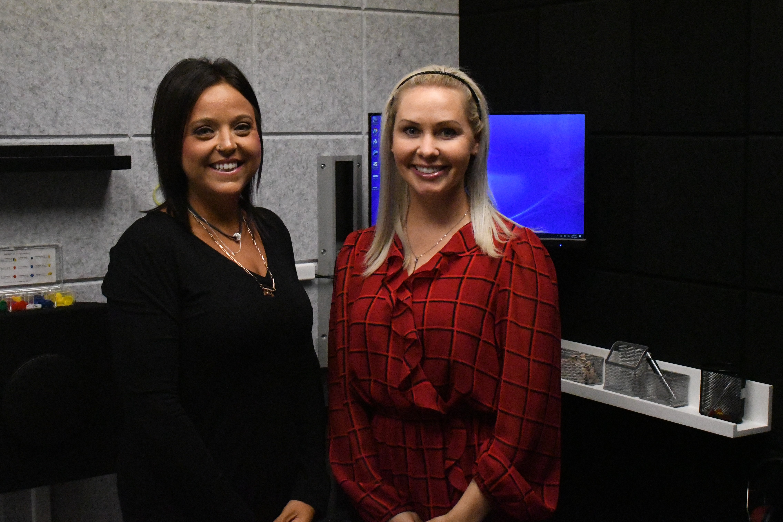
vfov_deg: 31.9
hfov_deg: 46.4
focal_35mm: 42
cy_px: 261
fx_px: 914
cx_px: 392
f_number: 4.2
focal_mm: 28
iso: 14400
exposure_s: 1/3200
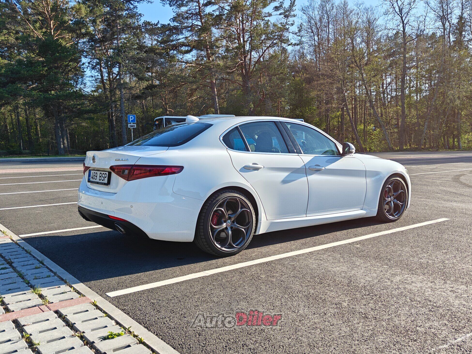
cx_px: 236
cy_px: 177
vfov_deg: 44.2
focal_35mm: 32
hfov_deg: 56.8
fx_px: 436
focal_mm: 5.59
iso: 50
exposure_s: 1/1395
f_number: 1.8
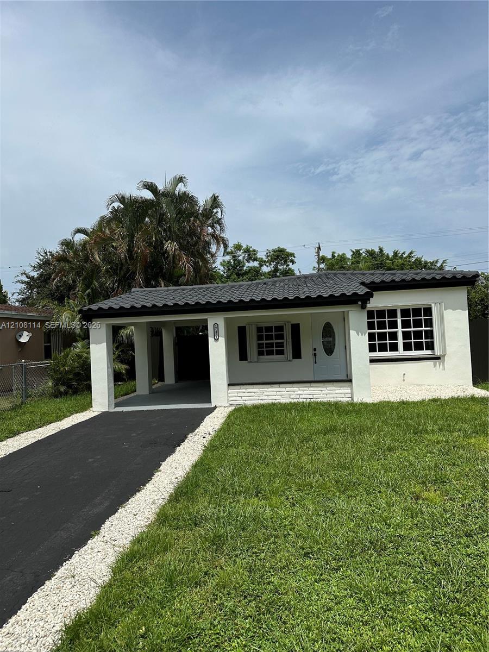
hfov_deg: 56.8
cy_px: 326
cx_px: 244
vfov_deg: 71.6
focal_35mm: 24
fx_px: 452
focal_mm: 6.86
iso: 80
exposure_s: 1/9709
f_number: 1.78
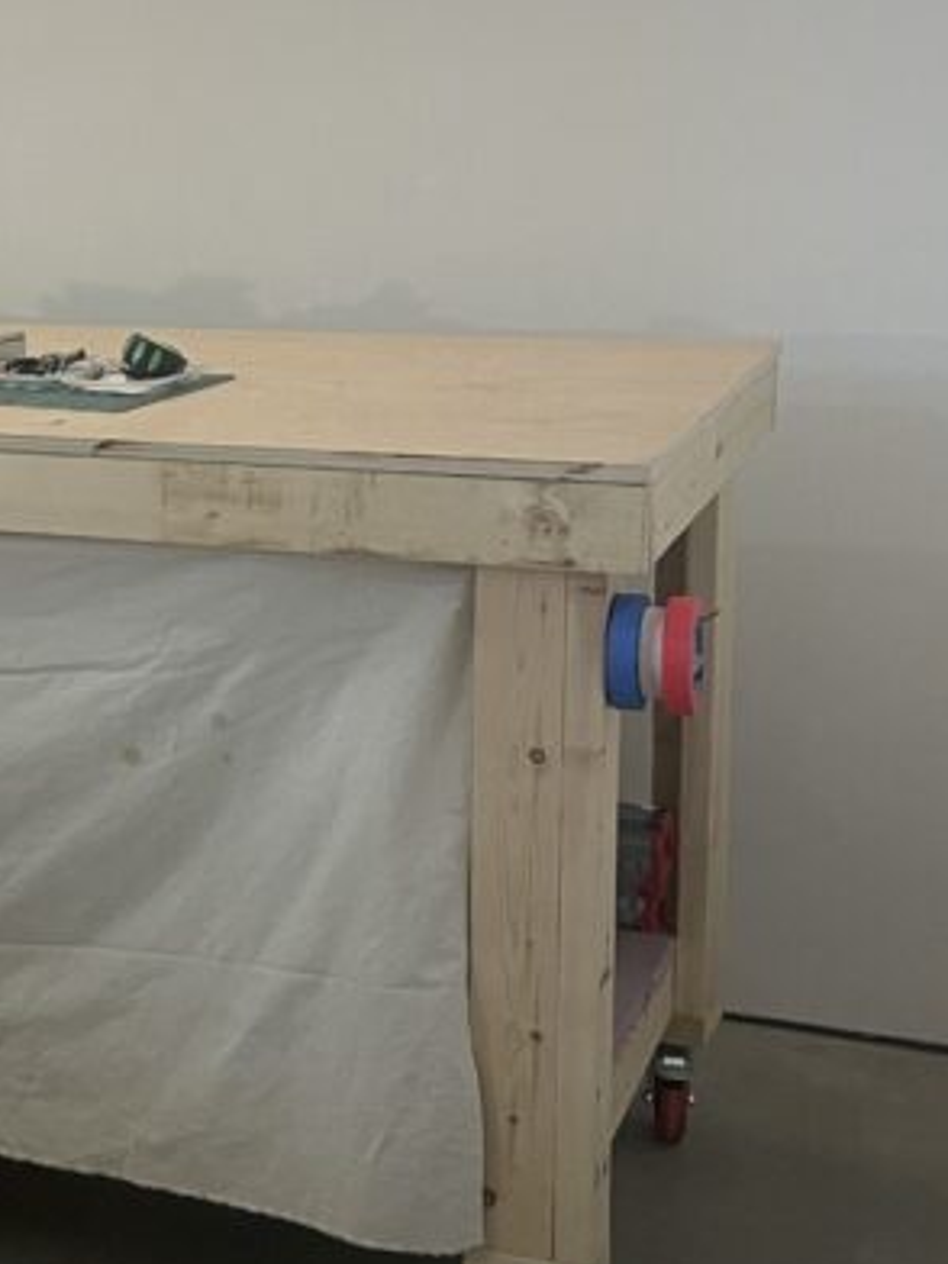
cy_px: 522
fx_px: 1935
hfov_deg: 24.7
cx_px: -210
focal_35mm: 53
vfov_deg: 36.1
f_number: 1.6
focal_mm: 4.2
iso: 160
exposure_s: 1/60
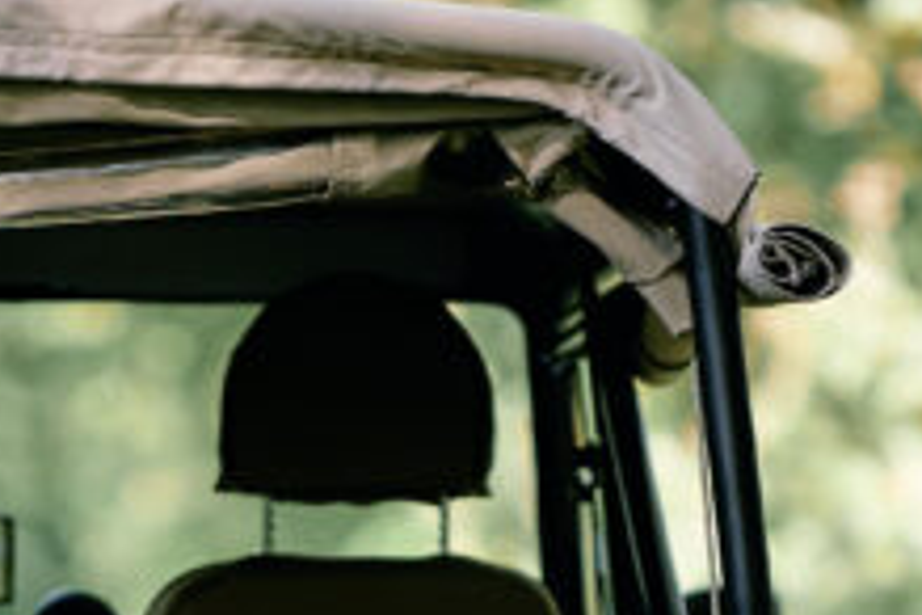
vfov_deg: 2.8
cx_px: 316
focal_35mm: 493
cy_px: 1005
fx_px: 12625
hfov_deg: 4.2
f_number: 1.4
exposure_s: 1/800
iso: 200
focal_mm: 105
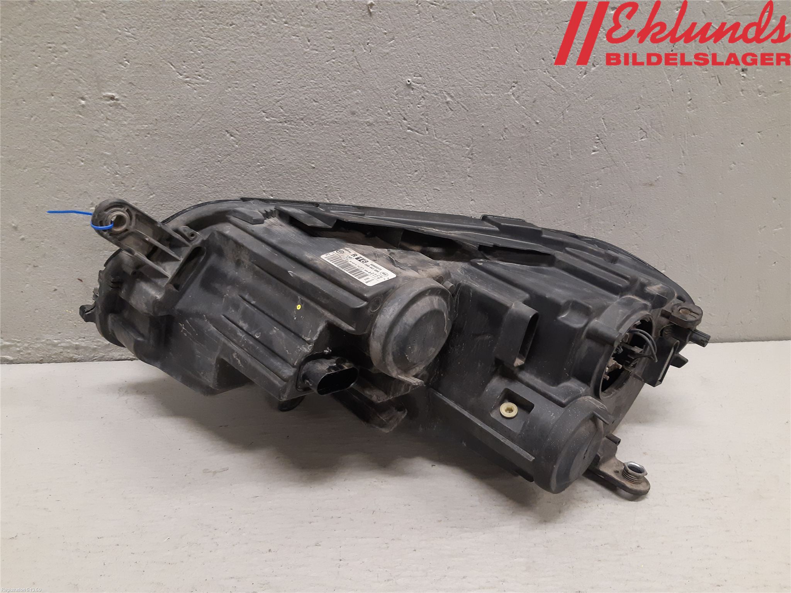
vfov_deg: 53.1
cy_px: 296
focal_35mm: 26
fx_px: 594
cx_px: 396
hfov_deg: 67.3
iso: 200
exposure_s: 1/50
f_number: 1.7
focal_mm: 3.93
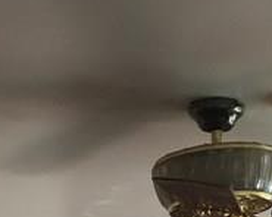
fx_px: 1264
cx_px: 147
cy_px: 521
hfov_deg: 12.3
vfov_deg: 8.9
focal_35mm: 157
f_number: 2.2
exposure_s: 1/40
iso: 40
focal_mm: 4.15
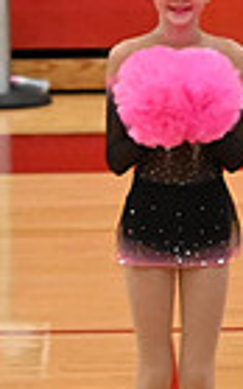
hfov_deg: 1.8
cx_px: 712
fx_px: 7547
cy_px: 153
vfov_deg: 2.9
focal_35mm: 713
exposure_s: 1/400
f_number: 4
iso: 8000
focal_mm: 112
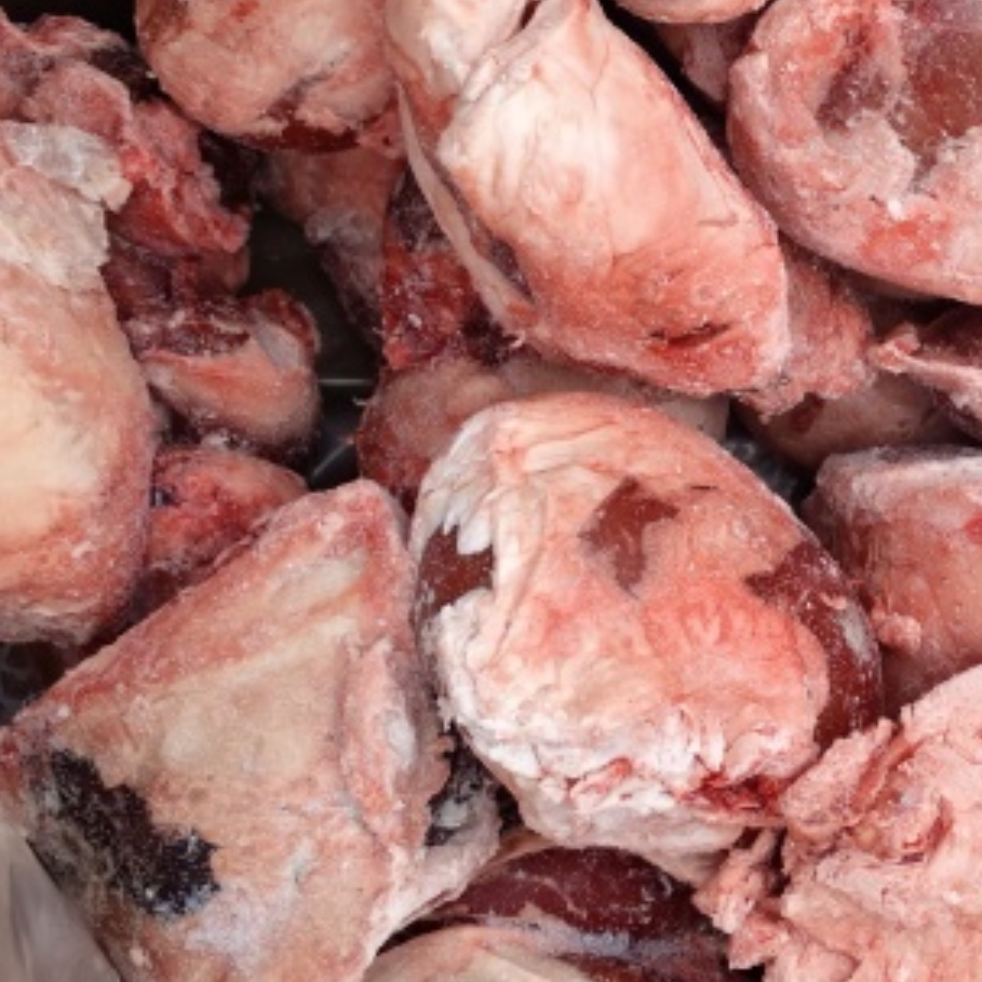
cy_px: 250
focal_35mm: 63
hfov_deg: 24.4
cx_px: 1212
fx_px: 2022
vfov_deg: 26.9
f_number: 2
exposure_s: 1/140
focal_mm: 5.75
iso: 50
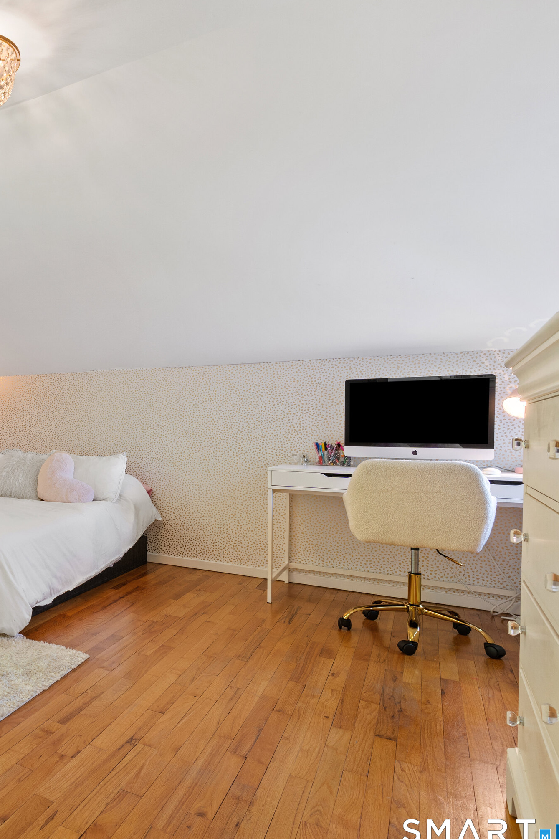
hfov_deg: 40.5
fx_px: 606
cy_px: 425
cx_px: -48
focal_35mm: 26
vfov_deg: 69.4
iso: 320
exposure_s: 1/4
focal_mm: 17
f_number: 8
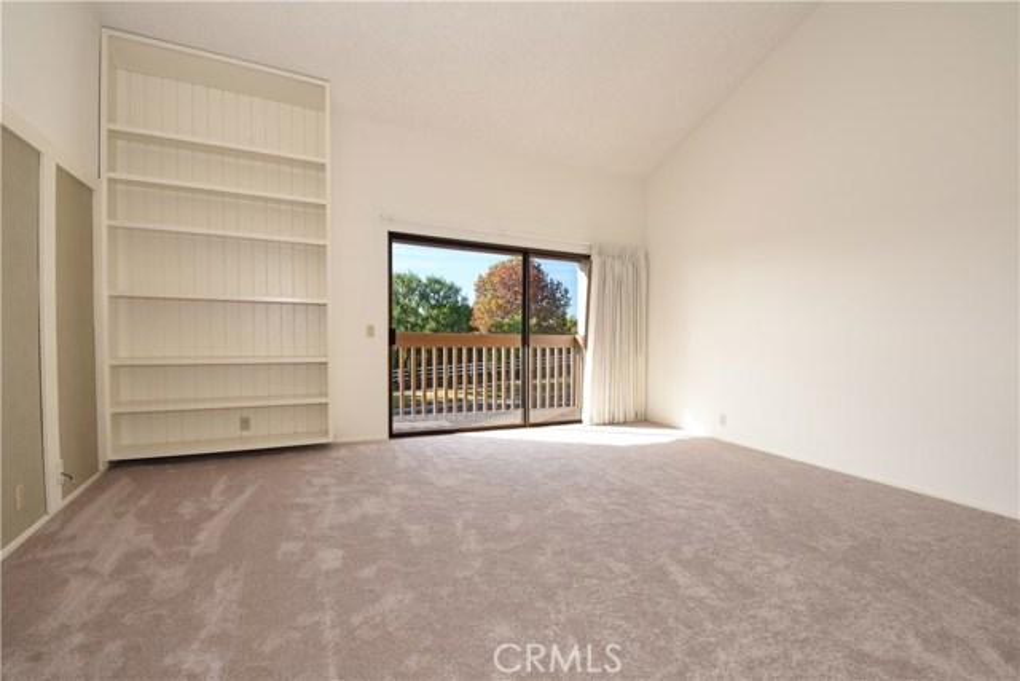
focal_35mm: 15
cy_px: 340
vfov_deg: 77.4
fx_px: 425
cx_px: 510
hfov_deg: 100.4
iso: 640
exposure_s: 1/160
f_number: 8
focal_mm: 10
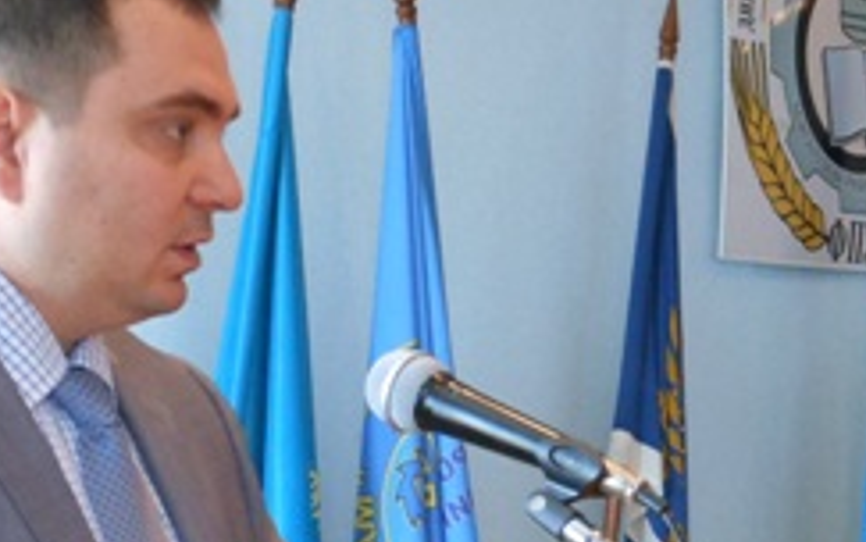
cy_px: 624
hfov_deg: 17.1
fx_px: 2833
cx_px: 805
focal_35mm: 120
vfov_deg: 10.8
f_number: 3.8
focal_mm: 7.7
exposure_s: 1/15
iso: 400
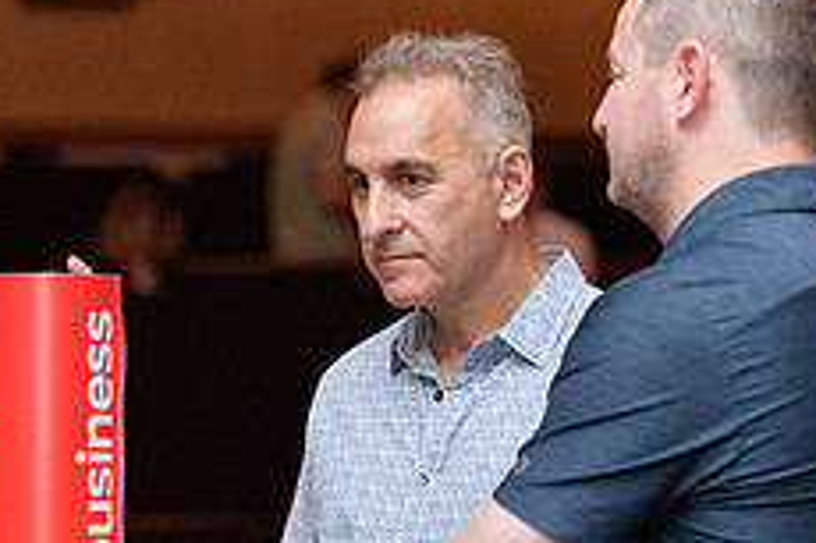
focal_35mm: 265
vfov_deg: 5.2
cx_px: 78
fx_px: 6002
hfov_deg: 7.8
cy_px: 240
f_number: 3.5
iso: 1250
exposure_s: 1/250
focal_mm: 105
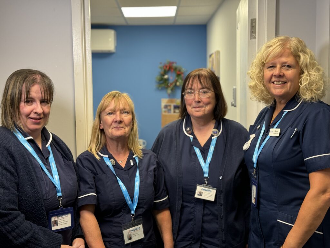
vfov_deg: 30.3
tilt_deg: -4.5
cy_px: 124
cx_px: 165
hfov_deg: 39.7
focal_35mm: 48
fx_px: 458
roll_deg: +0.6
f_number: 1.78
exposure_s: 1/50
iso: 64
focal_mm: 6.76
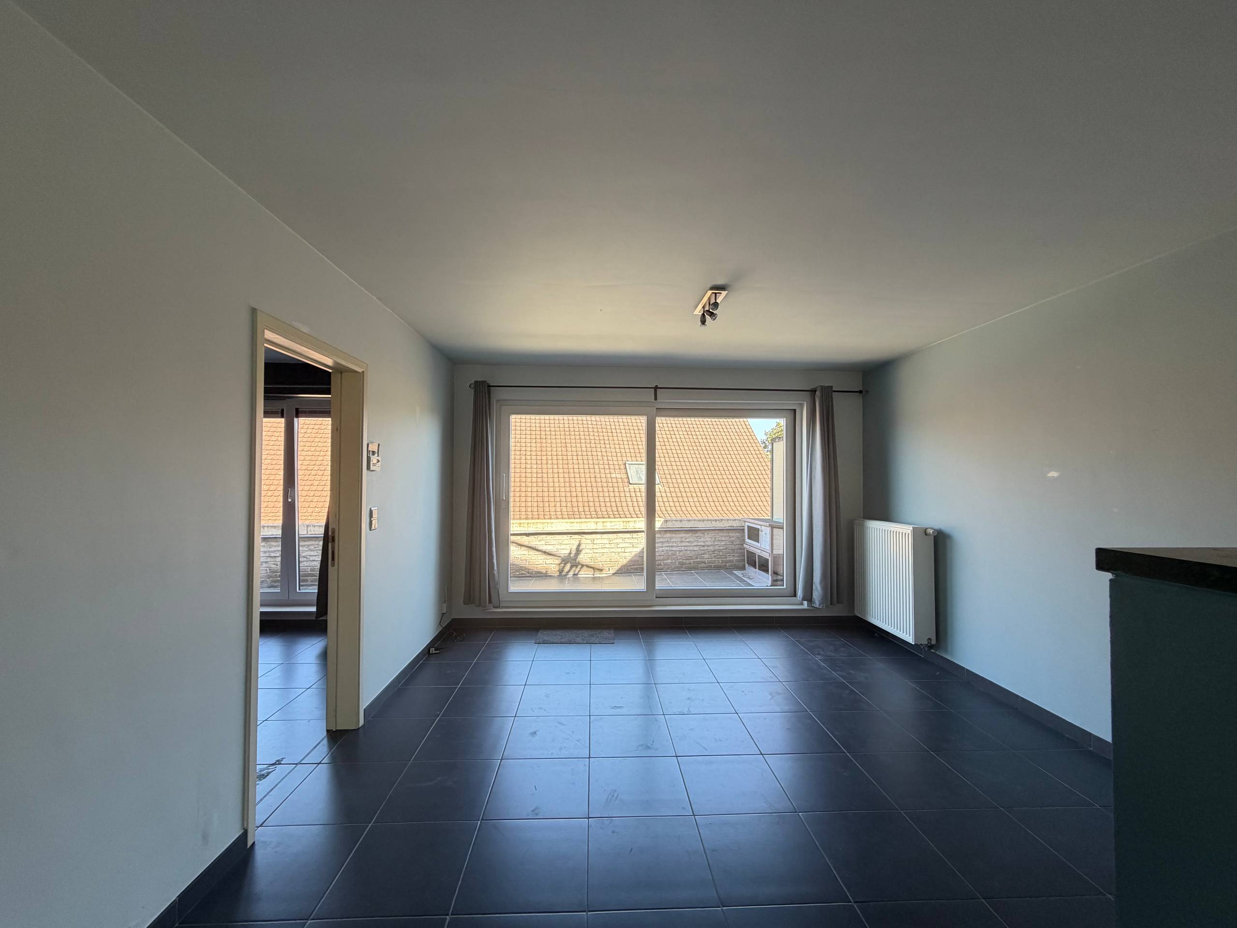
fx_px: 500
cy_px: 464
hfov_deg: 102.1
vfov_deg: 85.7
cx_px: 618
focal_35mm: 14
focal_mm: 2.22
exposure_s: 1/121
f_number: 2.2
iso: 80
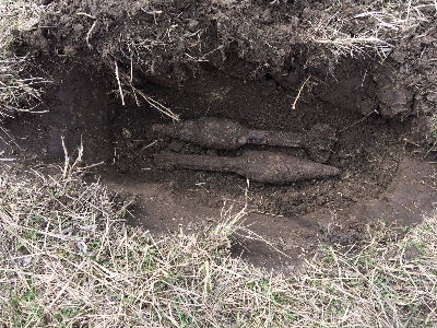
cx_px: 218
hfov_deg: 61.7
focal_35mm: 29
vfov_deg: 48.2
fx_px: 366
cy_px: 164
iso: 32
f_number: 2.2
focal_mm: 4.15
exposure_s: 1/570
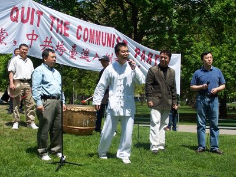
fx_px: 457
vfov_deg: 21.9
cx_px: 118
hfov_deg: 29.0
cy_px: 88
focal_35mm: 67
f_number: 3.2
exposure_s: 1/750
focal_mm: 11.1
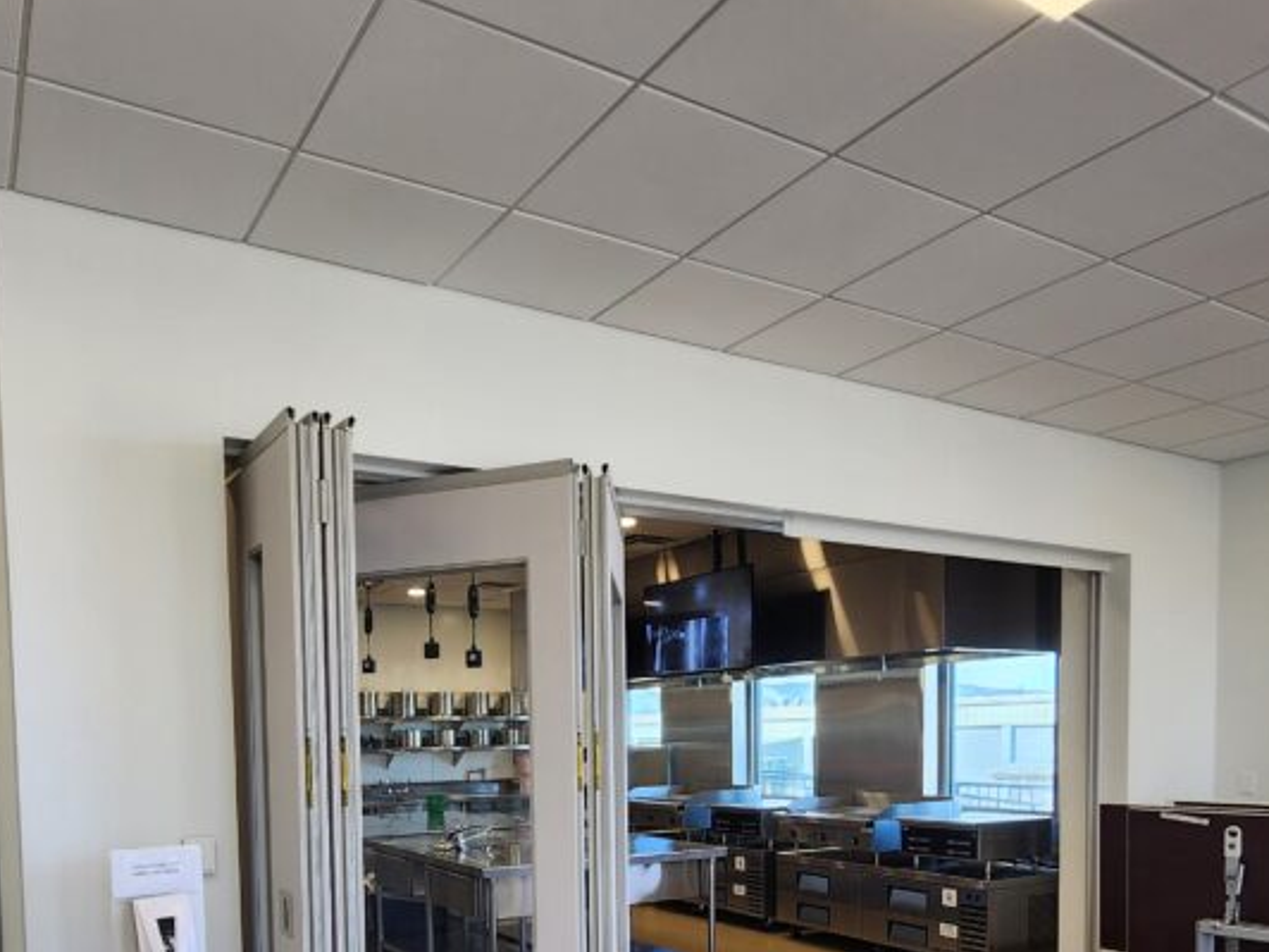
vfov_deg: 50.5
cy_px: 802
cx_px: 539
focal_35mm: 25
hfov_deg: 69.0
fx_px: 916
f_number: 2.2
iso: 80
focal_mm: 2.2
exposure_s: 1/120
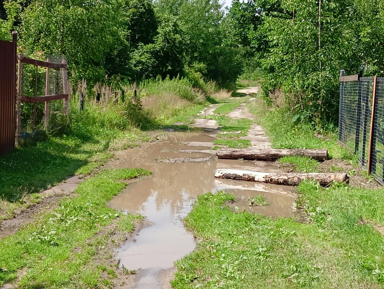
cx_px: 192
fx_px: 711
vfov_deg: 23.0
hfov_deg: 30.2
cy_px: 144
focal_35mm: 64
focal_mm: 4.05
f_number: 1.8
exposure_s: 1/422
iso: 50
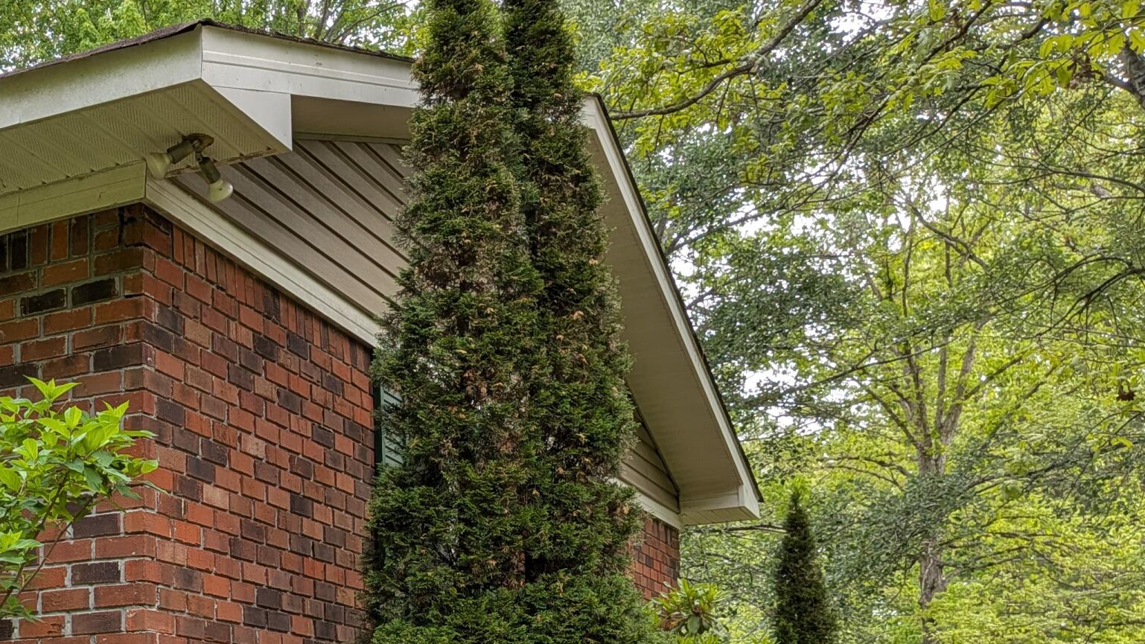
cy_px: 653
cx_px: 98
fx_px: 1548
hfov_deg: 37.7
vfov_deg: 22.5
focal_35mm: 51
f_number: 1.7
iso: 31
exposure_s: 1/352
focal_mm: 4.53
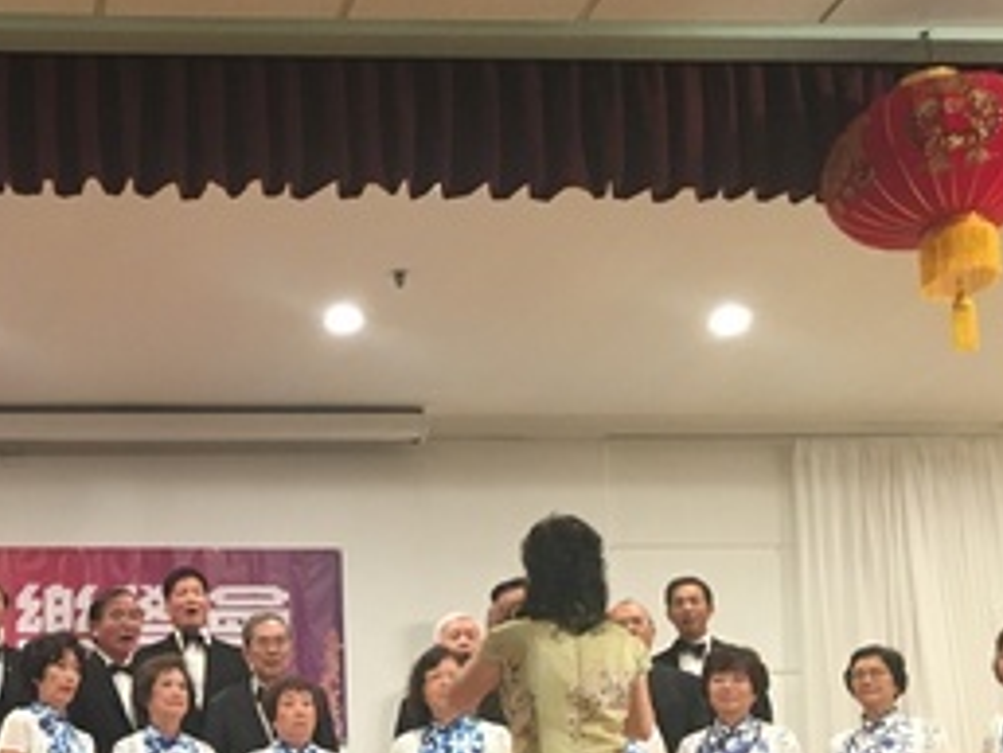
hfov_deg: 26.6
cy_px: 728
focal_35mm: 70
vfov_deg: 20.4
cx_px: 59
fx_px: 2029
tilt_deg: +9.1
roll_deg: +0.6
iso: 160
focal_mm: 4.15
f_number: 2.2
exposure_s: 1/30
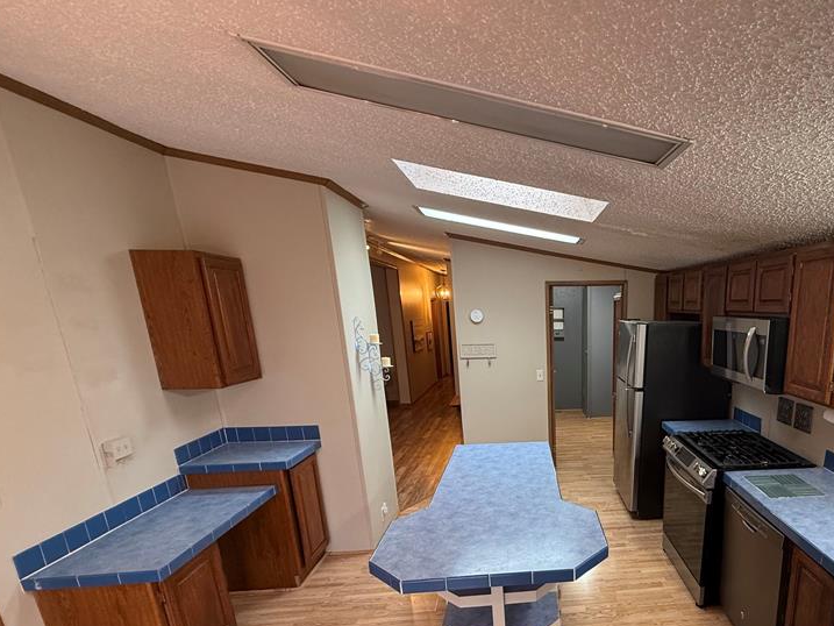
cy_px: 438
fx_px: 482
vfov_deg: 63.6
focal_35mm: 20
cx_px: 583
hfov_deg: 77.9
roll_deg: +0.4
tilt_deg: -14.7
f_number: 2.2
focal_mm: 2.22
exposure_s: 1/60
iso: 250
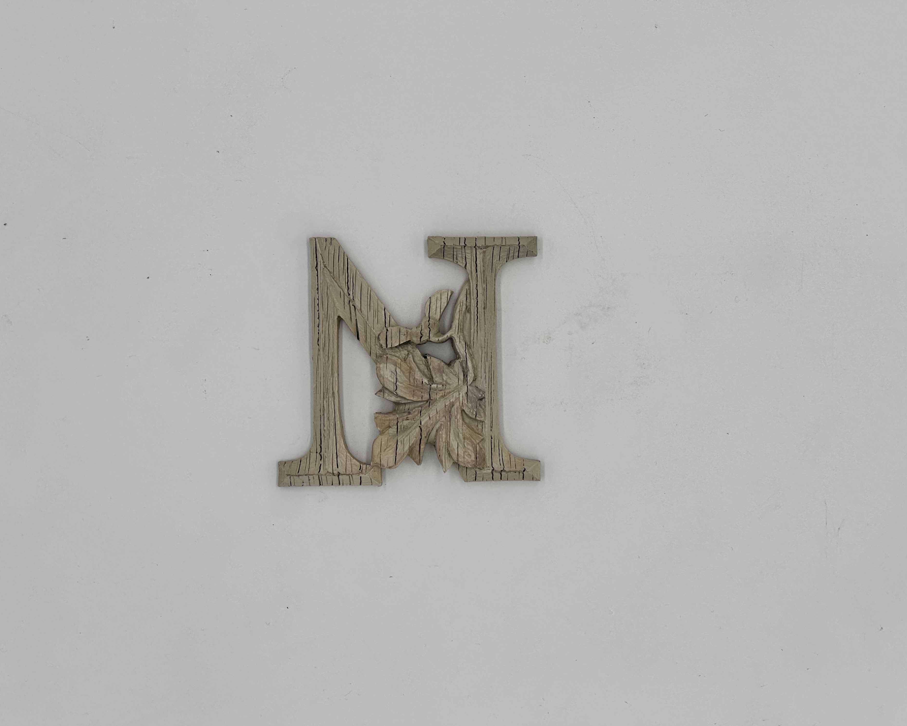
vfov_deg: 18.9
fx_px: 2174
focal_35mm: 81
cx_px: 435
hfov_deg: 23.6
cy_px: 364
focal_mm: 9
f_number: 2.8
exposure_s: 1/567
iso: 32
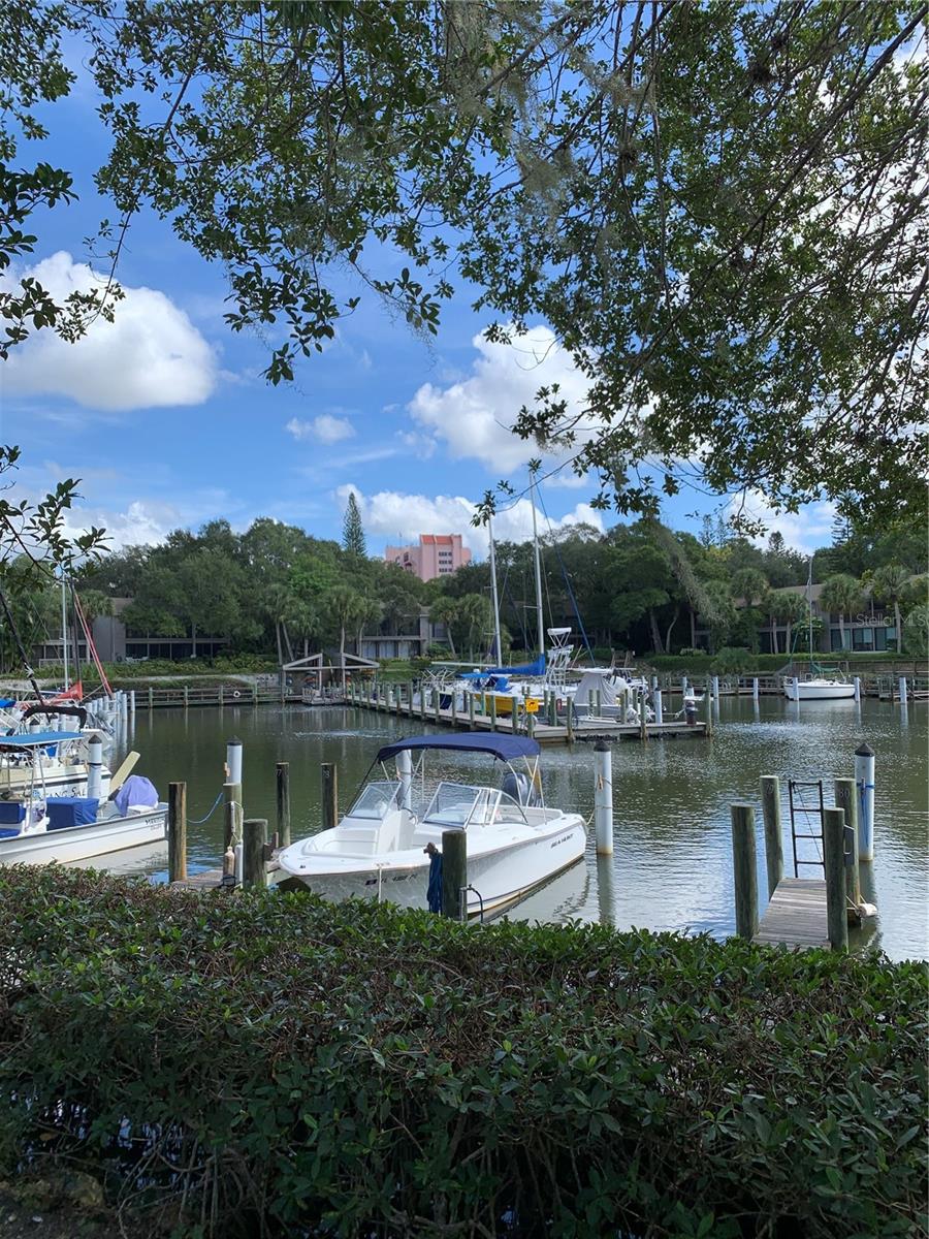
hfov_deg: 53.1
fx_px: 930
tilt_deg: +4.0
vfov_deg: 67.3
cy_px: 620
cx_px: 464
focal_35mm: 26
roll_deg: +1.1
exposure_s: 1/1332
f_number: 1.8
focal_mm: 4.25
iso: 25
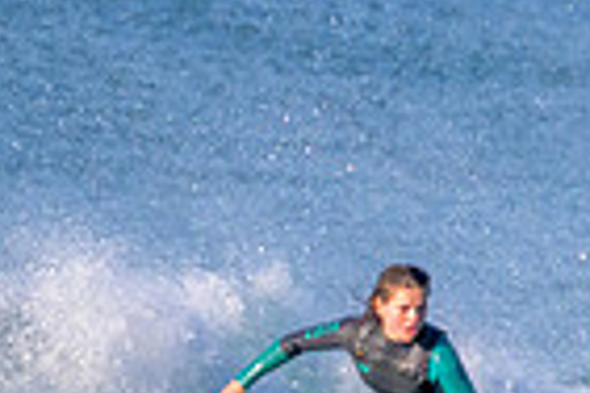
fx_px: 58340
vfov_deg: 0.4
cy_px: 591
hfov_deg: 0.6
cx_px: 499
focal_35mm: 3560
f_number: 11
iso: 2000
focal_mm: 800
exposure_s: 1/2000
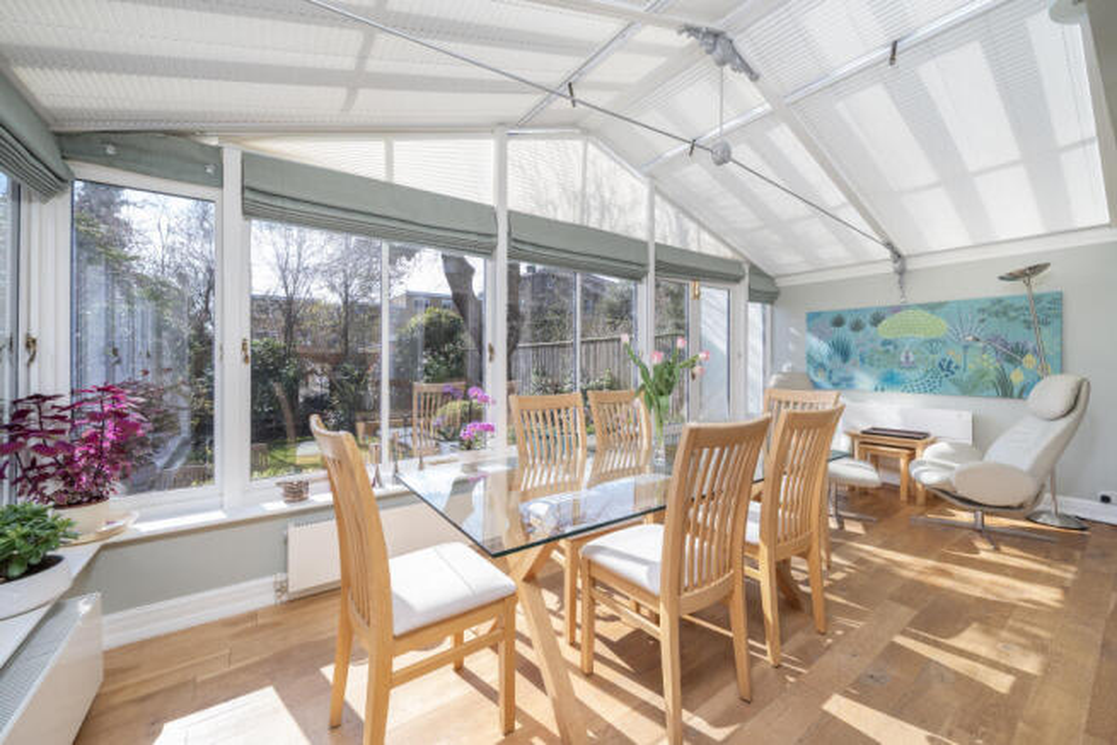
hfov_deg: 108.3
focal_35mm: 13
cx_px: 558
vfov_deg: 85.5
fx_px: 403
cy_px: 372
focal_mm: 13
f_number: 8
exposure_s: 1/200
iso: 400
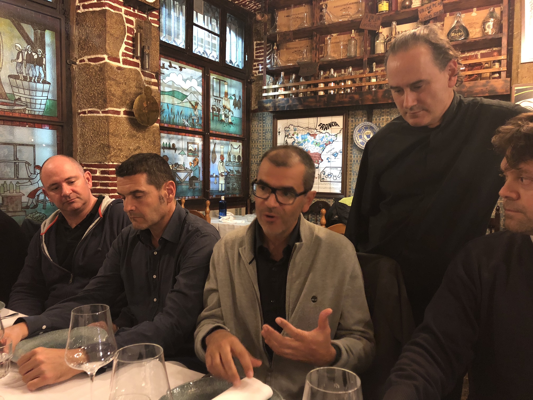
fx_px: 431
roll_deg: -0.2
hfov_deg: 63.4
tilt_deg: -4.5
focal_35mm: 28
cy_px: 200
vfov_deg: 49.7
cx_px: 266
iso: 125
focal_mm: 3.99
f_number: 1.8
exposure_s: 1/4
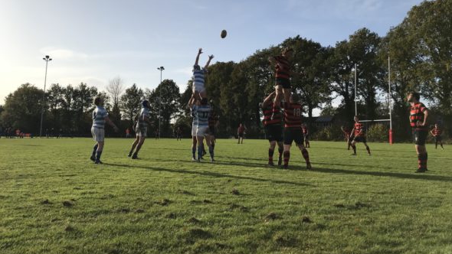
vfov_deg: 37.6
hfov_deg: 62.6
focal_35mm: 31
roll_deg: -1.8
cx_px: 229
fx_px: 372
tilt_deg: +8.5
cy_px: 97
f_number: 1.8
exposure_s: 1/3690
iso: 20
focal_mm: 3.99
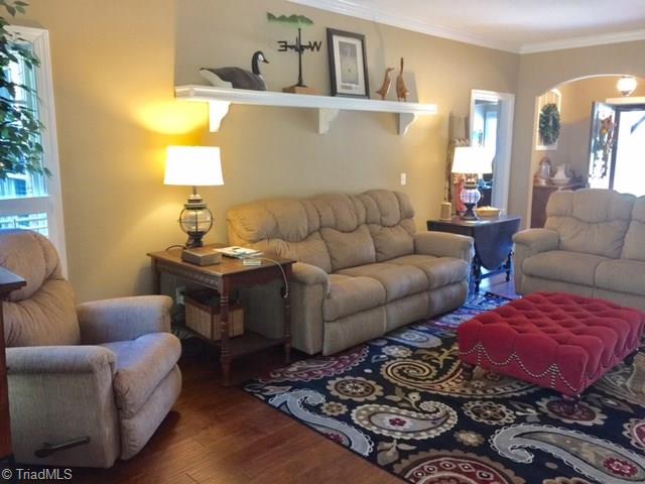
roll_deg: -0.5
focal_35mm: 29
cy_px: 242
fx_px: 540
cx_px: 322
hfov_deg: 61.7
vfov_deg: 48.2
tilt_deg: -9.4
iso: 100
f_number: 2.2
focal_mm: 4.15
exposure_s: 1/15
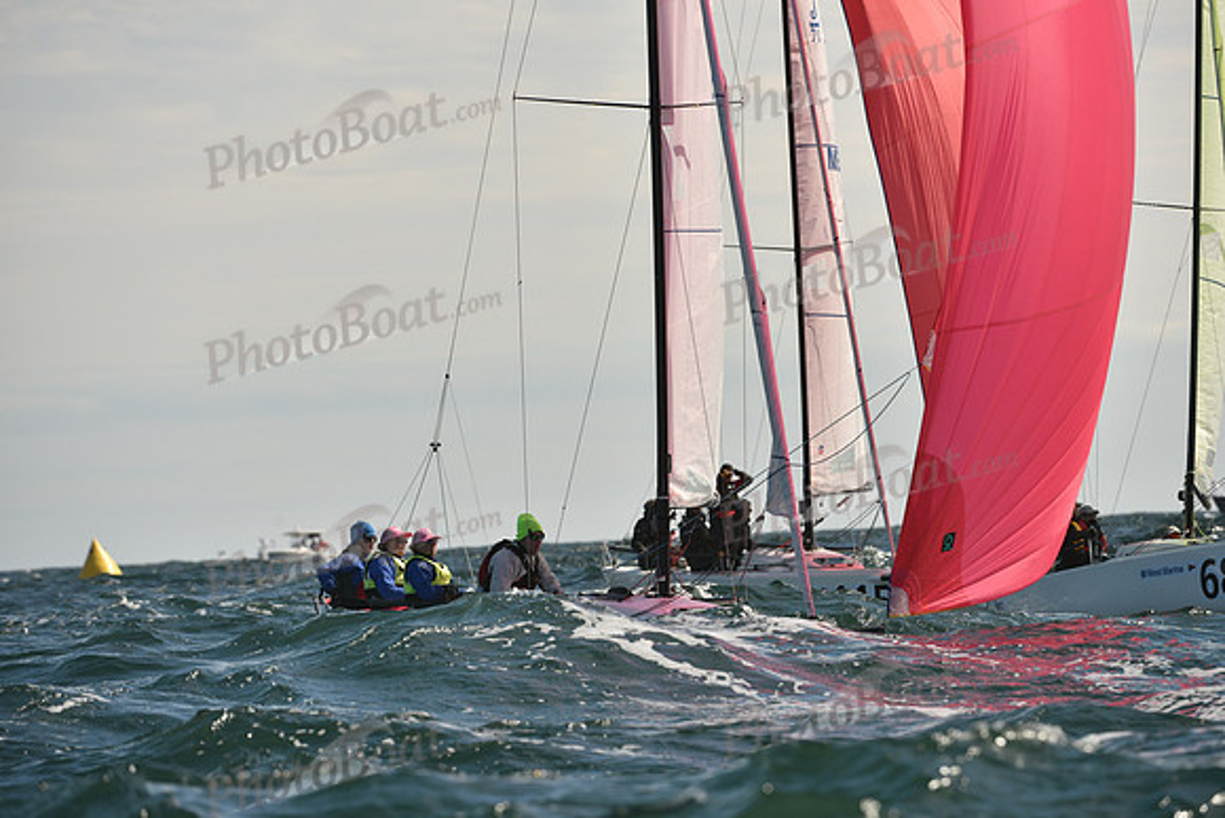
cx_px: 612
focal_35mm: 350
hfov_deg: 5.9
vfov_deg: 3.9
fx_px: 11912
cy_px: 409
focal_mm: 350
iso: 250
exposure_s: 1/1250
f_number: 7.1
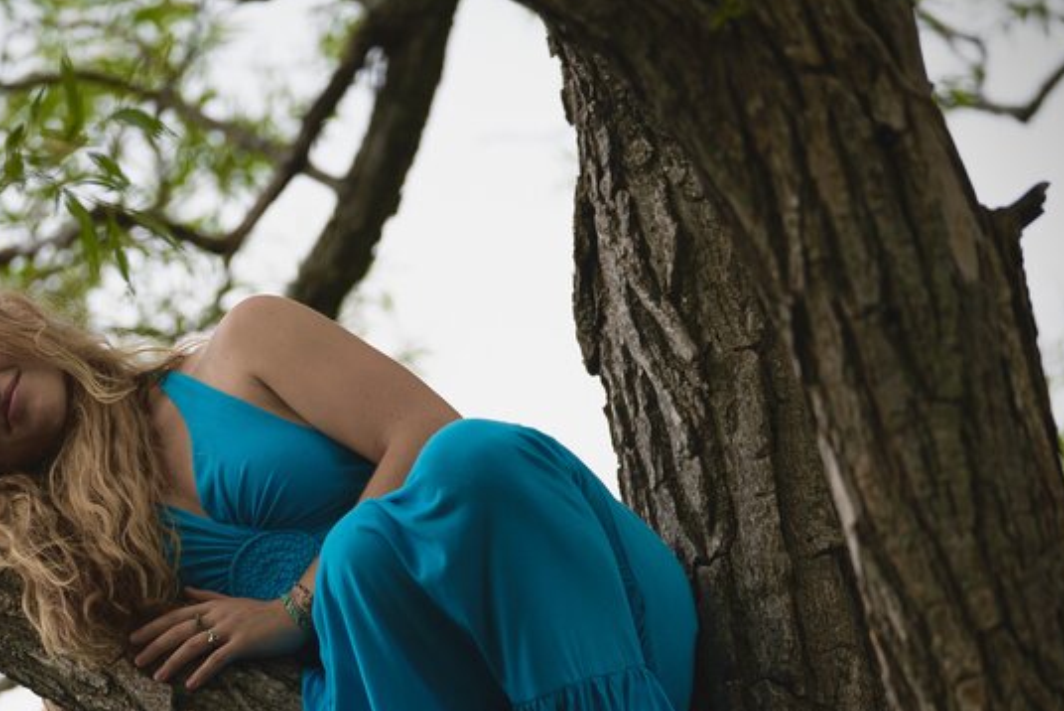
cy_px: 591
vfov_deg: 4.9
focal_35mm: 282
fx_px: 8339
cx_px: 332
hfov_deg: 7.3
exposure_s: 1/250
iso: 50
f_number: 3.2
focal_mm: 168
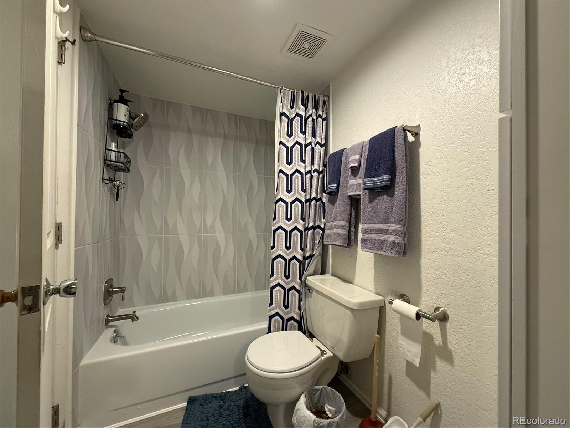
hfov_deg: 102.1
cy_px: 214
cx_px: 285
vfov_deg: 85.7
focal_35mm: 14
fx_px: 231
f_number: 2.2
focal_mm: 2.22
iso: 320
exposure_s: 1/60
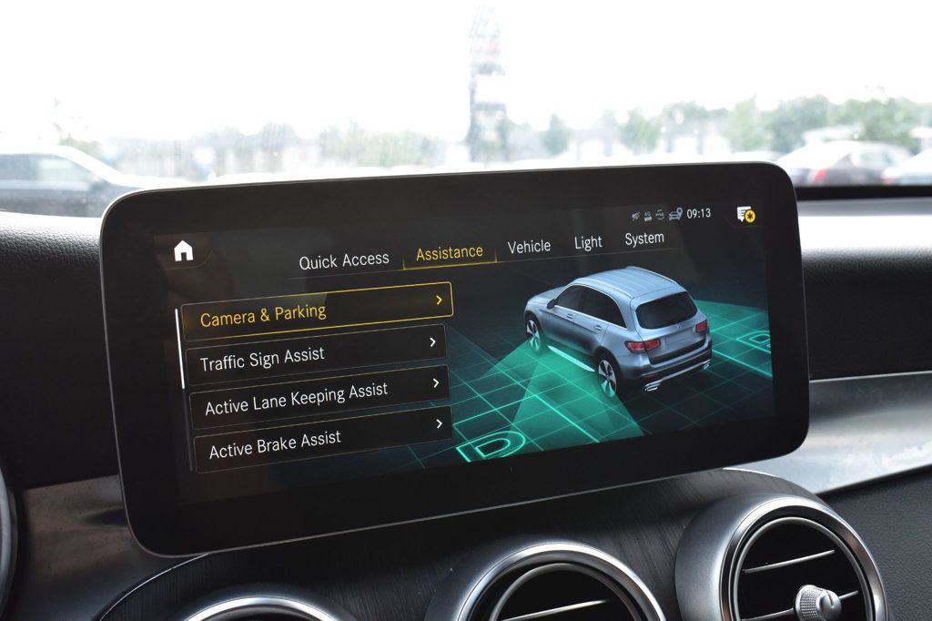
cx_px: 466
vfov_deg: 34.2
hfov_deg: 49.6
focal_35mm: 39
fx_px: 1009
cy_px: 310
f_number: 9
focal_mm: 26
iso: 400
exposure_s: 1/100
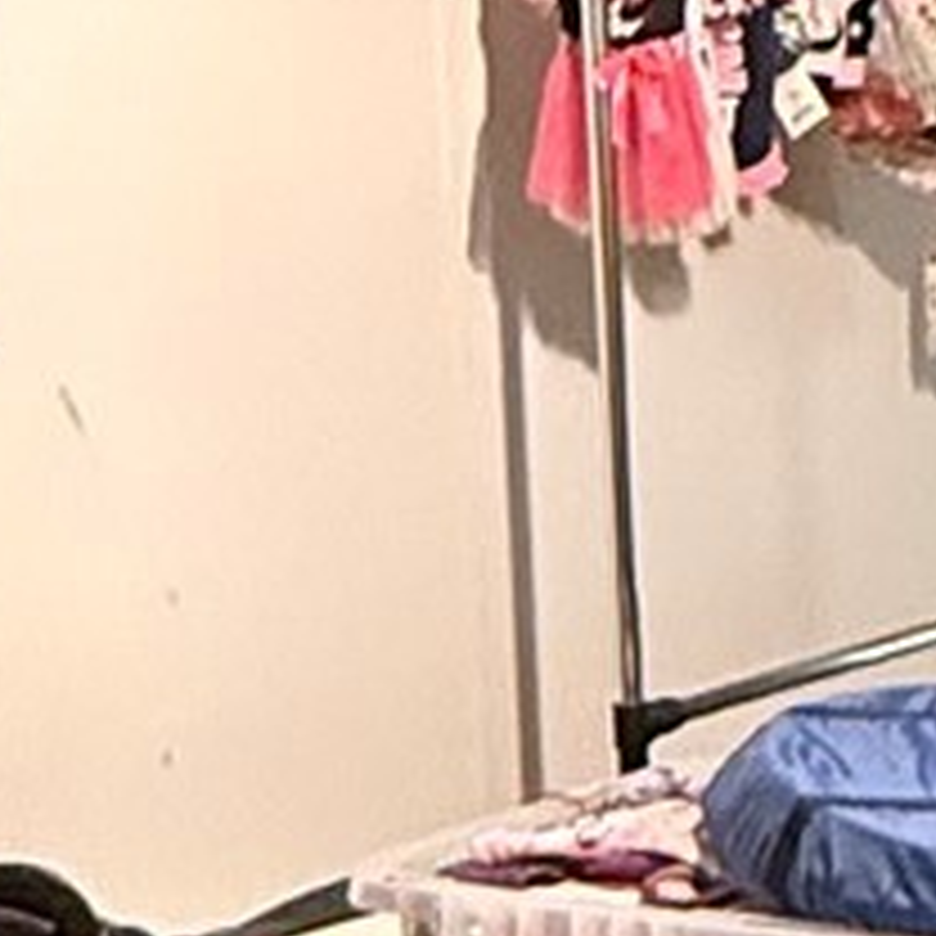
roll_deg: +0.9
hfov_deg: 13.4
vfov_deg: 14.3
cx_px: 1444
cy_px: 472
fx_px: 3732
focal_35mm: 122
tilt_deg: -7.6
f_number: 2.2
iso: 800
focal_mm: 2.22
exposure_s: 1/60
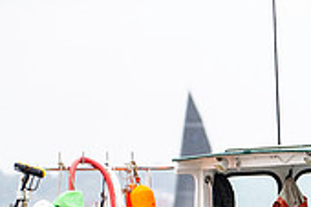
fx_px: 5895
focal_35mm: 683
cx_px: 404
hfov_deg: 3.0
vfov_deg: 2.0
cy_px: 234
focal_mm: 200
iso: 500
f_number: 4
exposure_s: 1/800
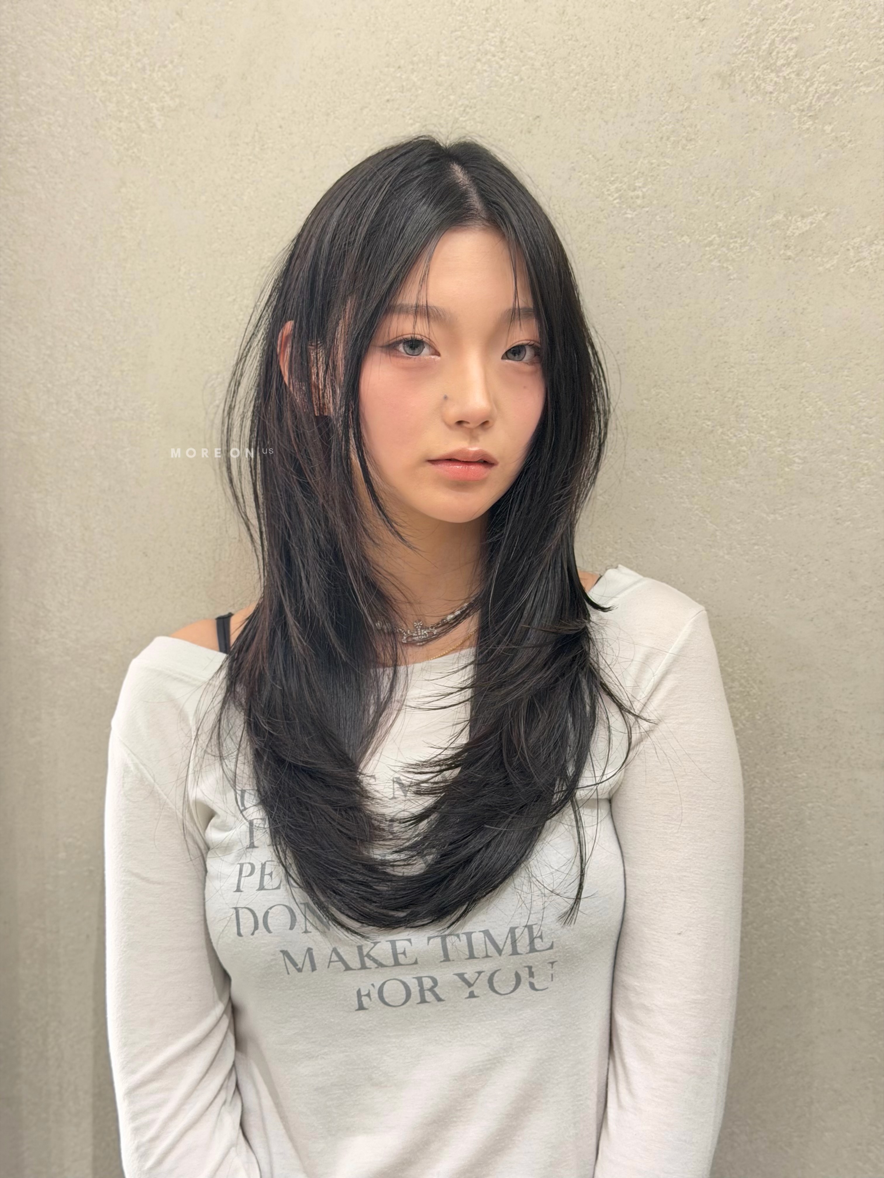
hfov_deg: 30.3
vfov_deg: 39.7
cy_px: 589
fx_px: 1634
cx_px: 442
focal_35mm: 48
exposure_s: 1/40
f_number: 1.78
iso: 250
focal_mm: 6.76
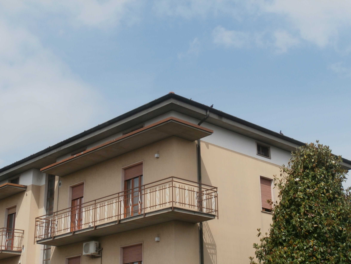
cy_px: 132
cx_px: 176
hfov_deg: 33.8
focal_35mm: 57
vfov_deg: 25.7
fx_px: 578
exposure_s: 1/1000
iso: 100
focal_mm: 10.11
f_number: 4.5
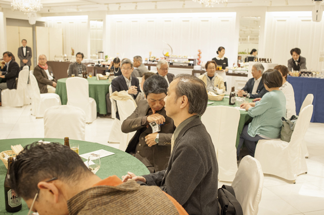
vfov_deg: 37.8
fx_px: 315
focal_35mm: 35
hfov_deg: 54.5
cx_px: 162
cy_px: 108
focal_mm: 35
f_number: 5.6
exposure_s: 1/100
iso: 1600
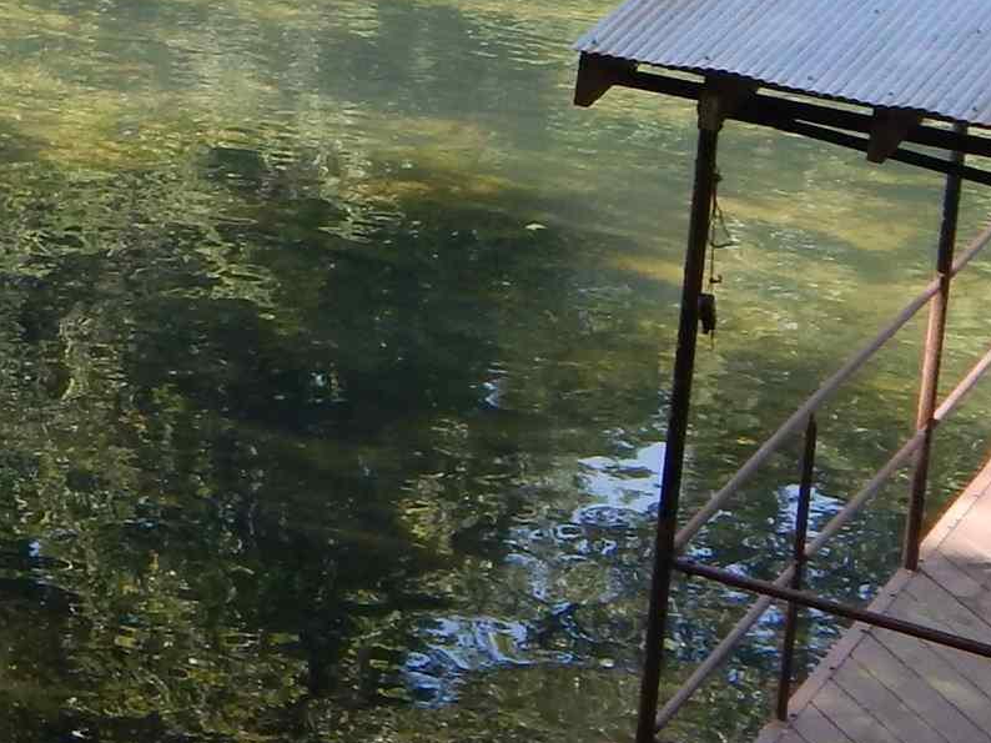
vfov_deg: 12.0
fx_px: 3434
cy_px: -170
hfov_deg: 14.4
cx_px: -800
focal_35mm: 120
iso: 125
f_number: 3.2
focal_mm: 5.6
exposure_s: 1/200
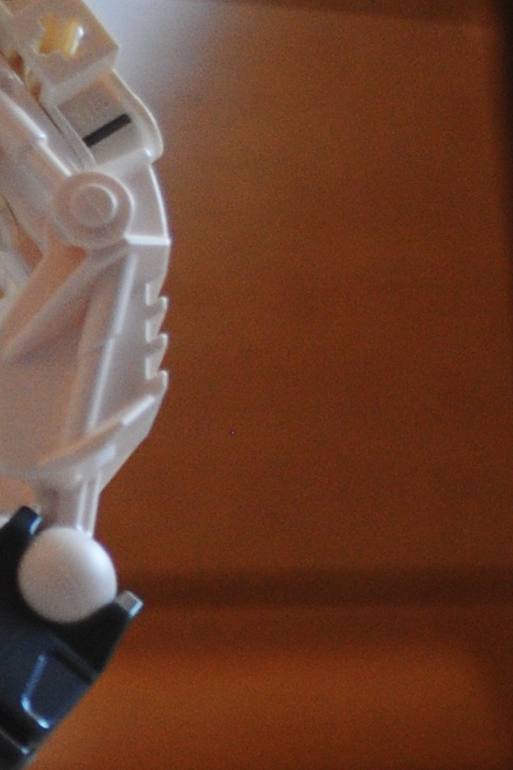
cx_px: -331
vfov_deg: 12.0
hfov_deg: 7.9
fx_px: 3635
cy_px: 725
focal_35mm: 170
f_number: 4
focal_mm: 24
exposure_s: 1/30
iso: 400
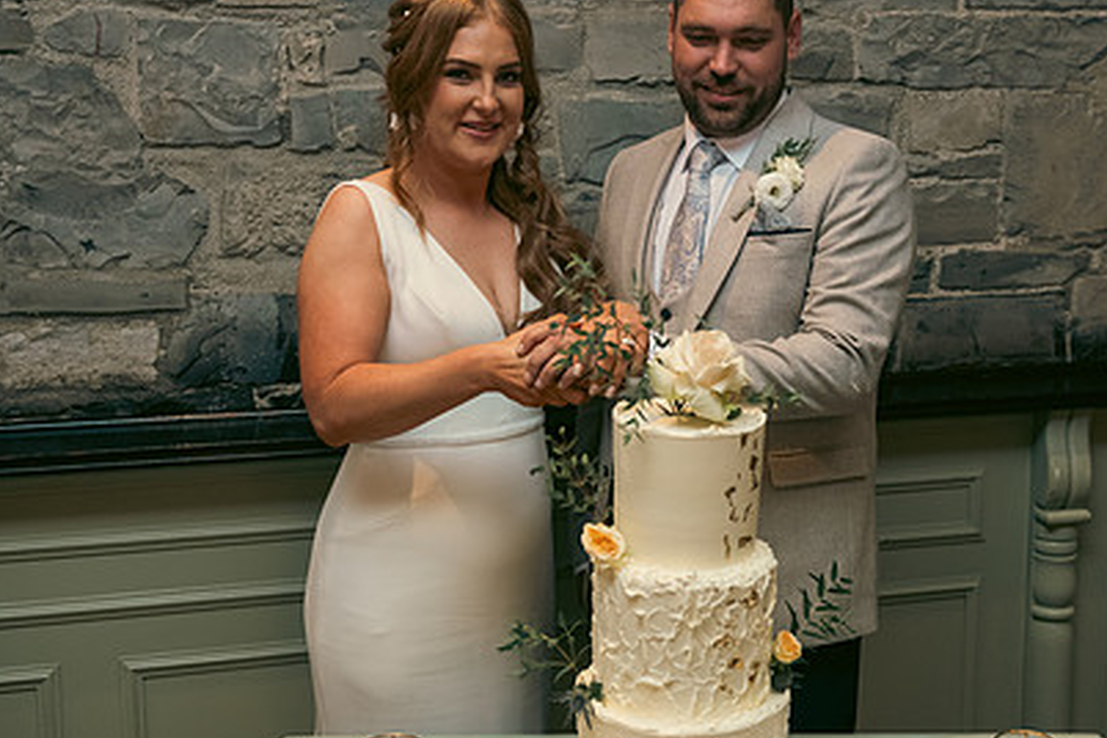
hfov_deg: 38.1
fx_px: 1599
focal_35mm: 52
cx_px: 639
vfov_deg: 26.0
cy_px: 337
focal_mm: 36
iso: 800
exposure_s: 1/160
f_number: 3.5
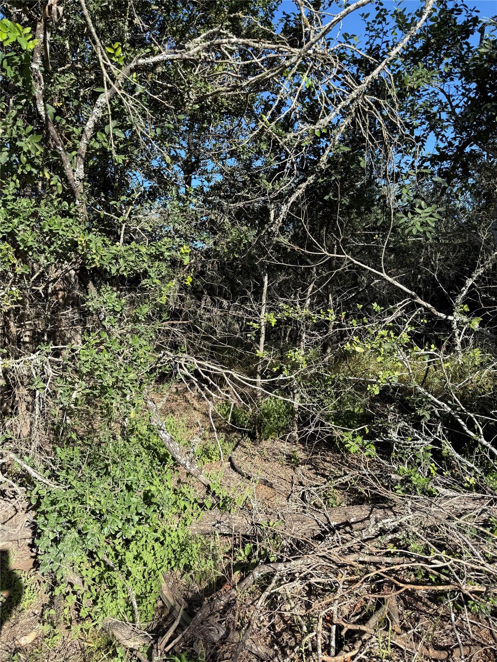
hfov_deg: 56.8
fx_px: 459
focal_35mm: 24
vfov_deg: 71.6
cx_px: 248
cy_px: 331
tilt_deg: -3.1
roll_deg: +2.5
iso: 80
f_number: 1.78
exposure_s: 1/2053
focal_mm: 6.76
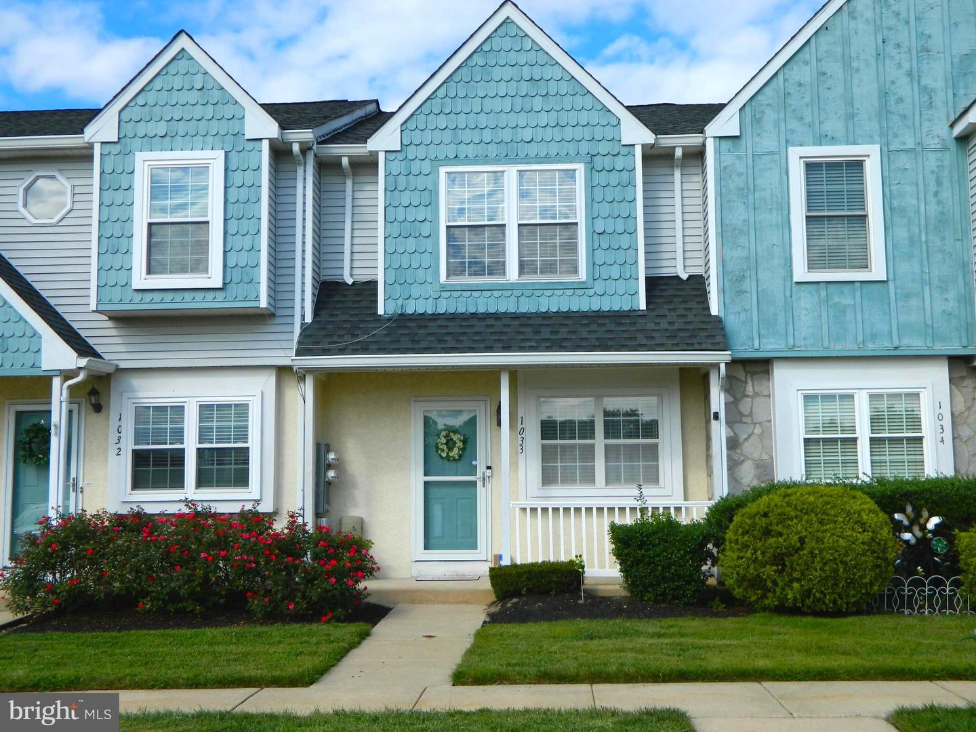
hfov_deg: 45.8
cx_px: 488
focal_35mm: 41
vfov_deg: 35.1
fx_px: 1156
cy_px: 366
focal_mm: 7.3
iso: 80
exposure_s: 1/800
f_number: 3.5
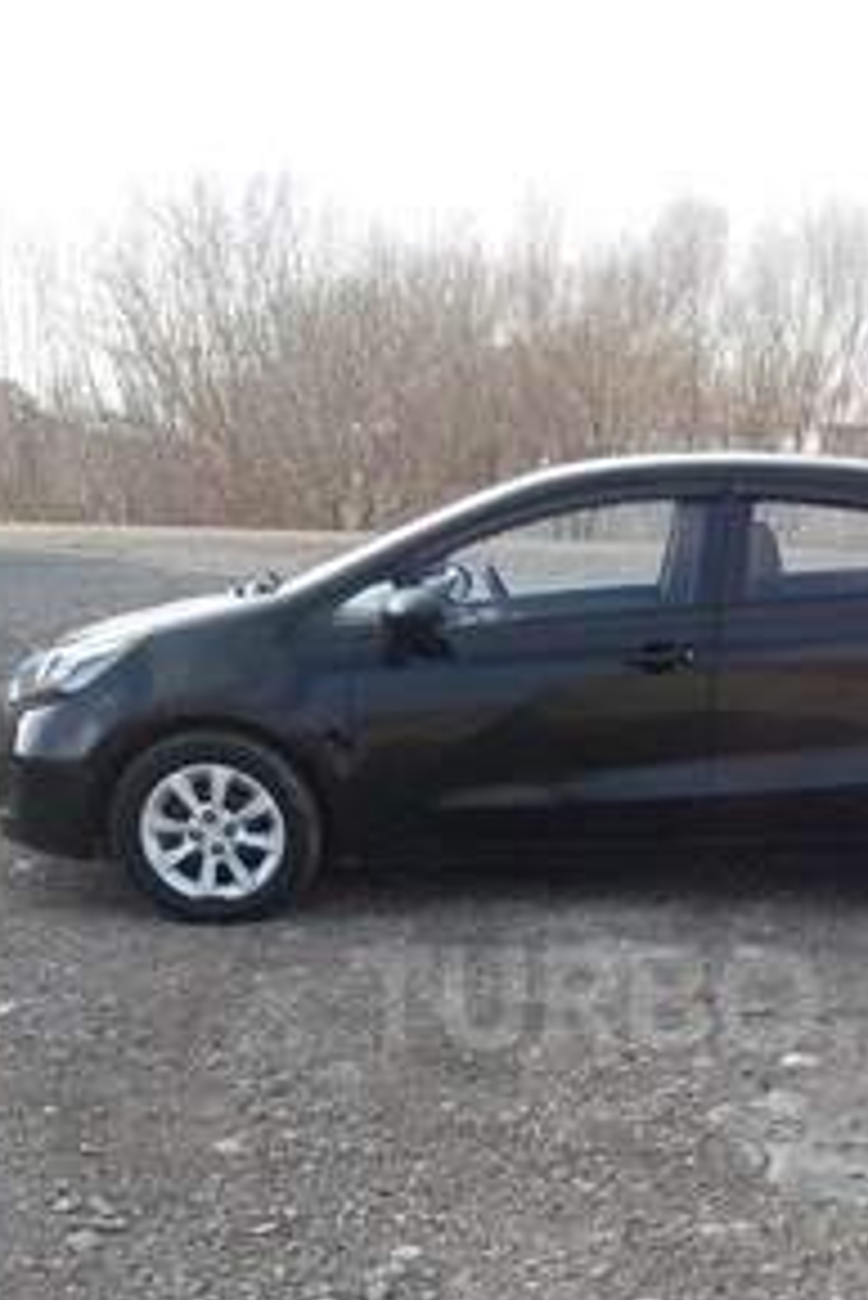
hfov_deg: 26.5
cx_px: 702
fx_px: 1806
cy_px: 999
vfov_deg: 38.4
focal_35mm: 50
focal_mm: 3.7
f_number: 1.9
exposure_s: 1/456
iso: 40
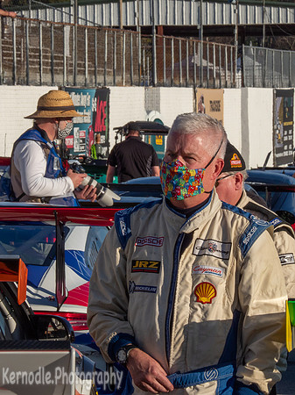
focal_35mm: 304
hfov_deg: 4.9
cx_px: 202
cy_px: 170
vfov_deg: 6.5
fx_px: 3453
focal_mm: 100
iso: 200
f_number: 20
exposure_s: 1/160
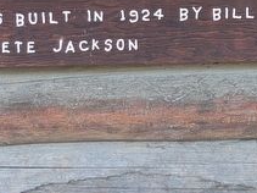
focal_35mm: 95
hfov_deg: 20.6
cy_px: -67
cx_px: 166
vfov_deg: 14.8
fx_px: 705
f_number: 1.89
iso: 68
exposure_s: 1/40
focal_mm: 5.43
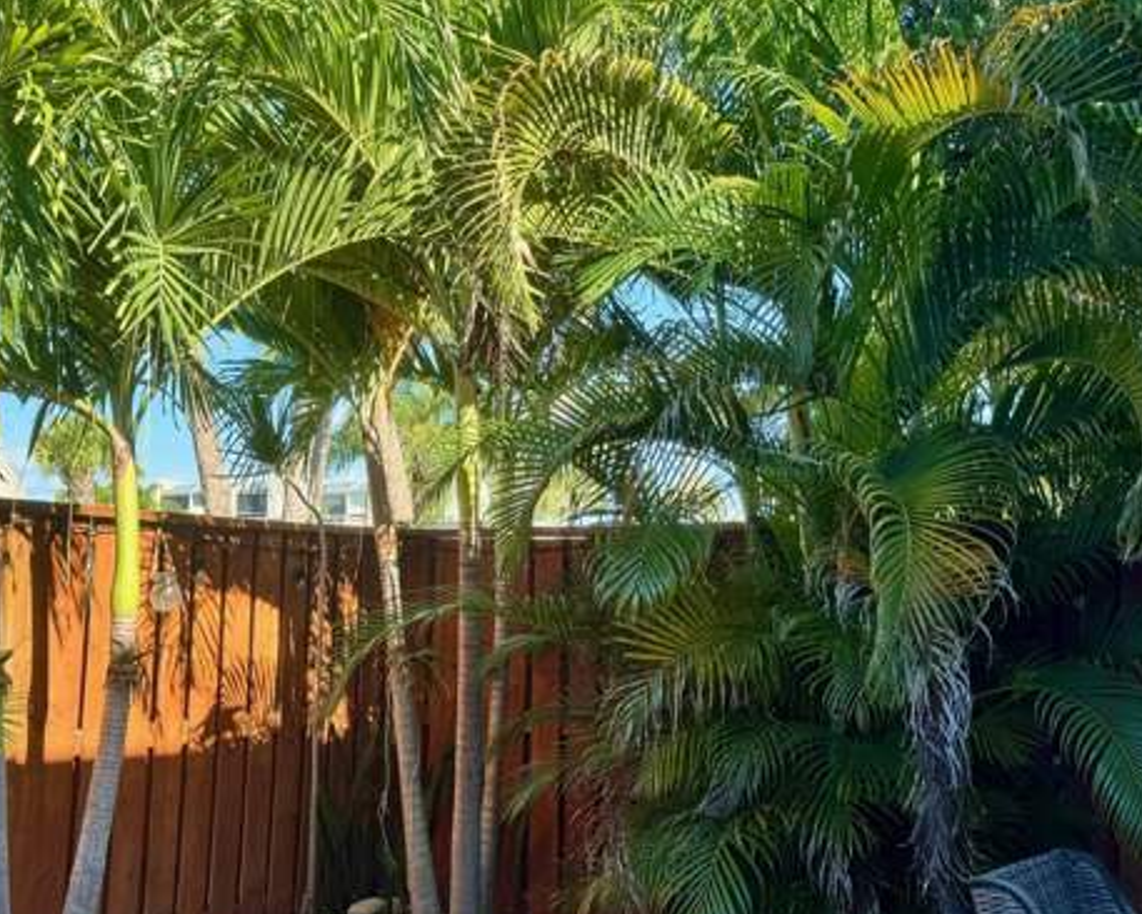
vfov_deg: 36.5
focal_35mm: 41
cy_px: 494
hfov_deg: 44.3
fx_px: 1386
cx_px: 412
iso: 80
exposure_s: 1/658
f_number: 1.78
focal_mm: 6.76
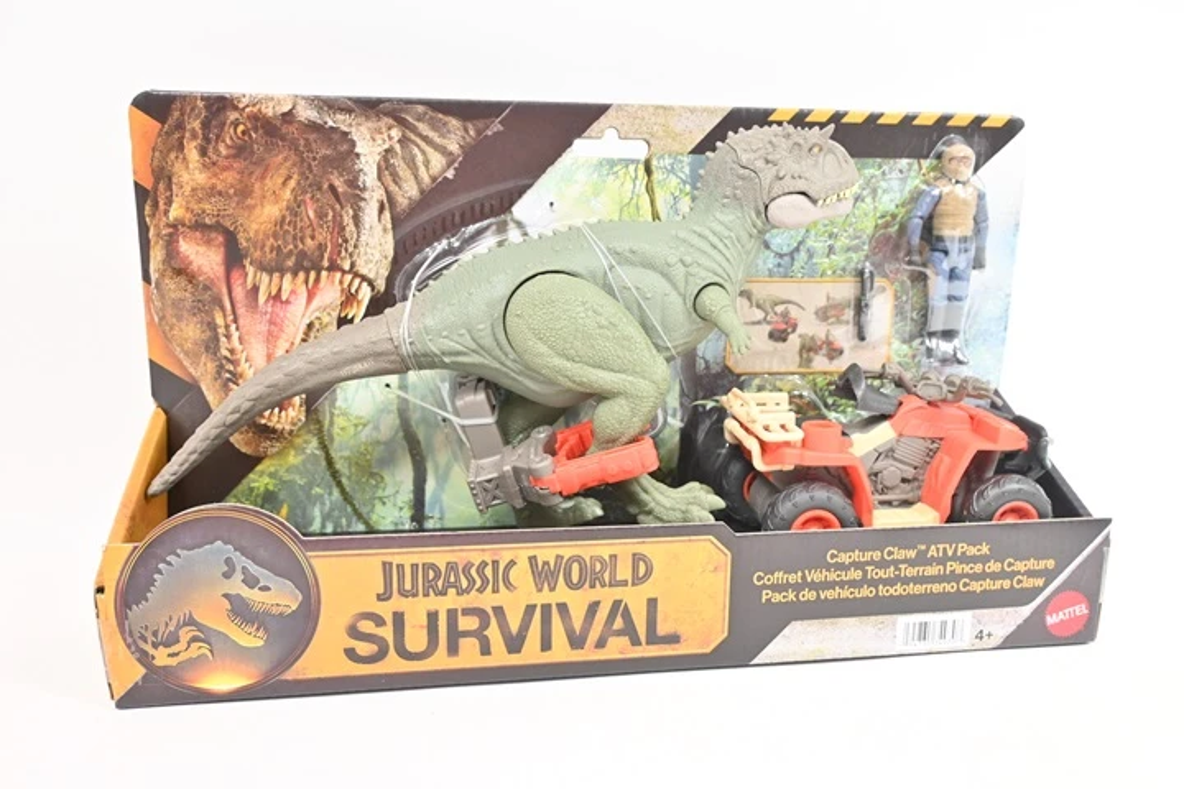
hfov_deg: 59.5
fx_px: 1036
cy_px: 394
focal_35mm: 32
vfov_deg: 41.7
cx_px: 592
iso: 900
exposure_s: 1/125
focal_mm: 21
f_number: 4
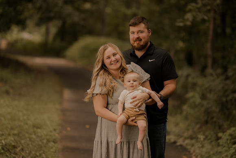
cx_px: 118
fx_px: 601
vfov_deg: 14.9
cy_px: 79
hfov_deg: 22.2
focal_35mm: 92
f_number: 1.4
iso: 160
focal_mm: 85
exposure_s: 1/1250
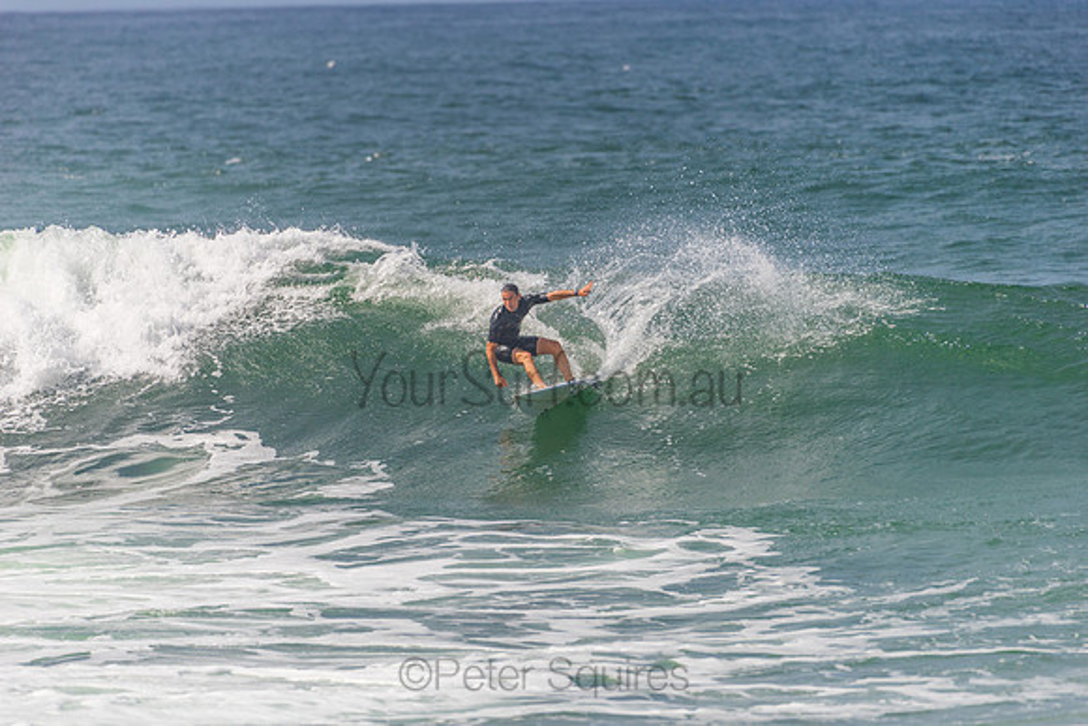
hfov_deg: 4.1
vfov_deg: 2.8
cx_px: 544
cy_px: 363
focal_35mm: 500
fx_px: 15114
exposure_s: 1/2000
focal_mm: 500
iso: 125
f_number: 5.6
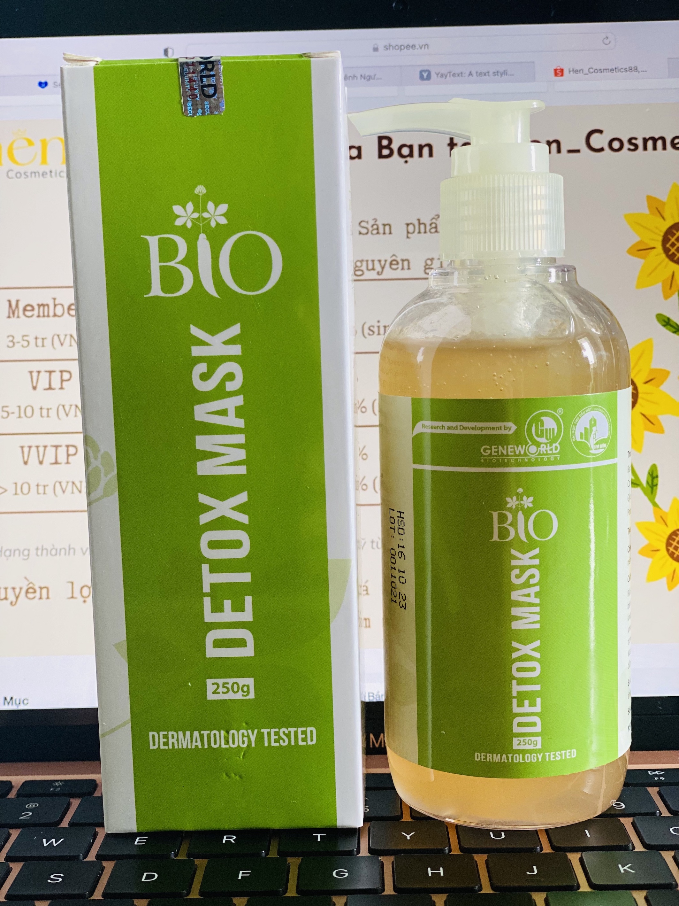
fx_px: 1360
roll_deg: +0.7
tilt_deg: -5.1
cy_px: 453
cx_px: 340
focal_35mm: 52
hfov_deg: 28.0
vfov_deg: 36.8
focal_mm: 6
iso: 125
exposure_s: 1/122
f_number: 2
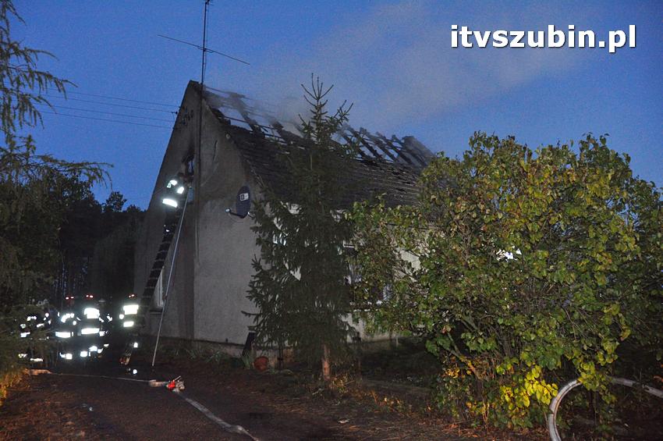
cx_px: 332
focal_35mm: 27
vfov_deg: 47.8
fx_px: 497
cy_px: 220
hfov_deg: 67.4
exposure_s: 1/60
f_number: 5.6
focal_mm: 18
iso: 2500
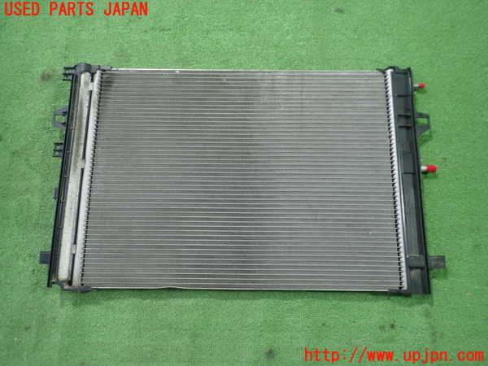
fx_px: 352
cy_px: 183
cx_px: 244
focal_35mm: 25
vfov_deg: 54.9
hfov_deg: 69.4
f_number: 2
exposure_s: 1/40
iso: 200
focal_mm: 4.5
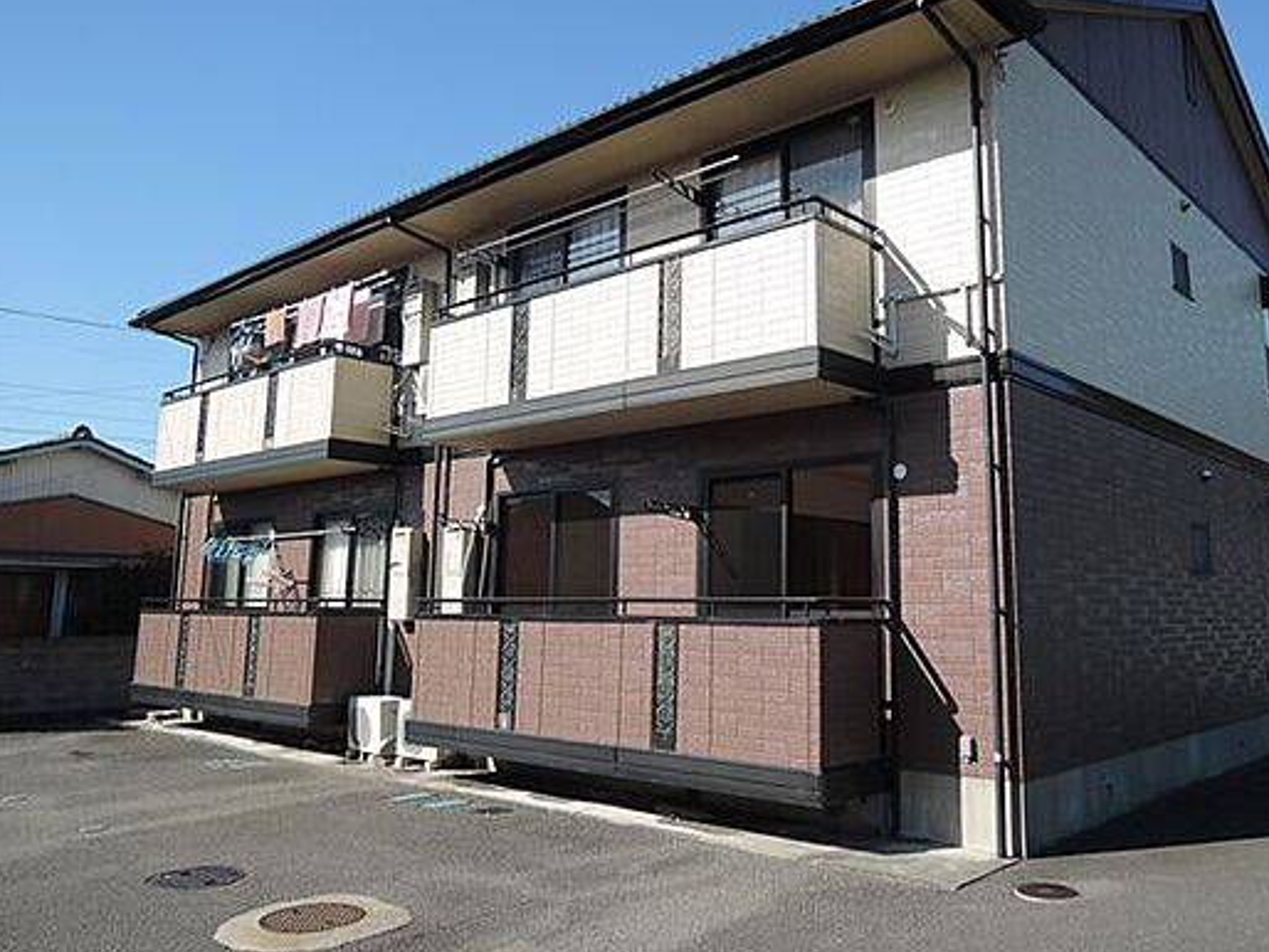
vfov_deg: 49.7
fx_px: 1027
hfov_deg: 63.2
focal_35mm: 28
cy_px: 422
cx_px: 721
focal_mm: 5.1
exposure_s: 1/1000
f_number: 2.8
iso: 80
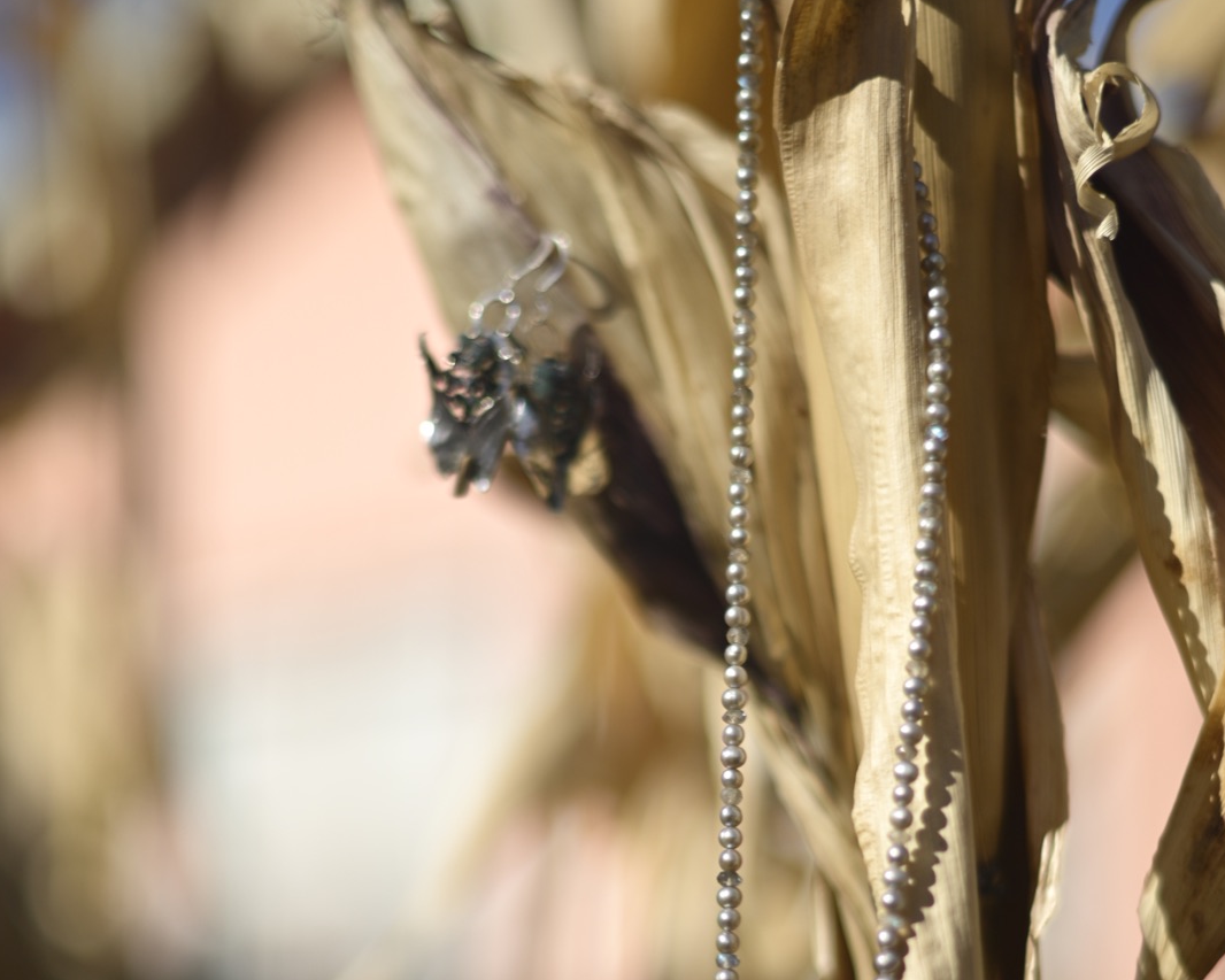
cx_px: 623
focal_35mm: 88
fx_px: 3191
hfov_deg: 21.7
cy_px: 807
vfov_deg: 17.3
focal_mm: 50
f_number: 1.4
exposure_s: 1/4000
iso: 100
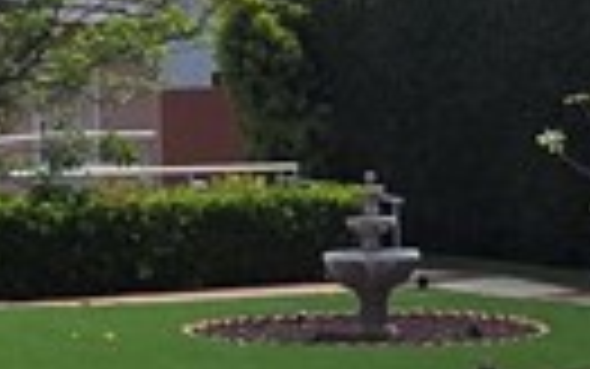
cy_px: 207
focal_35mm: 108
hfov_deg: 17.6
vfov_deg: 12.1
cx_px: 842
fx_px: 1737
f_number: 2.2
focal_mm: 2.2
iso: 50
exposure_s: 1/5158
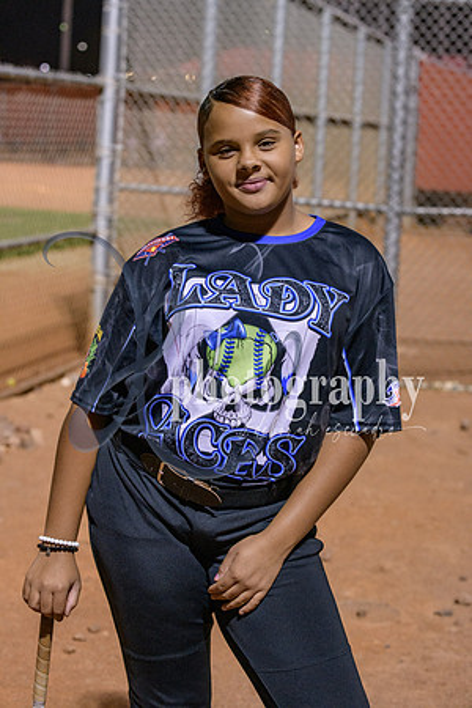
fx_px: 1377
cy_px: 354
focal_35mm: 70
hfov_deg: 19.5
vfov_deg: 28.8
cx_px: 236
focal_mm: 70
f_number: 5
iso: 4000
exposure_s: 1/250
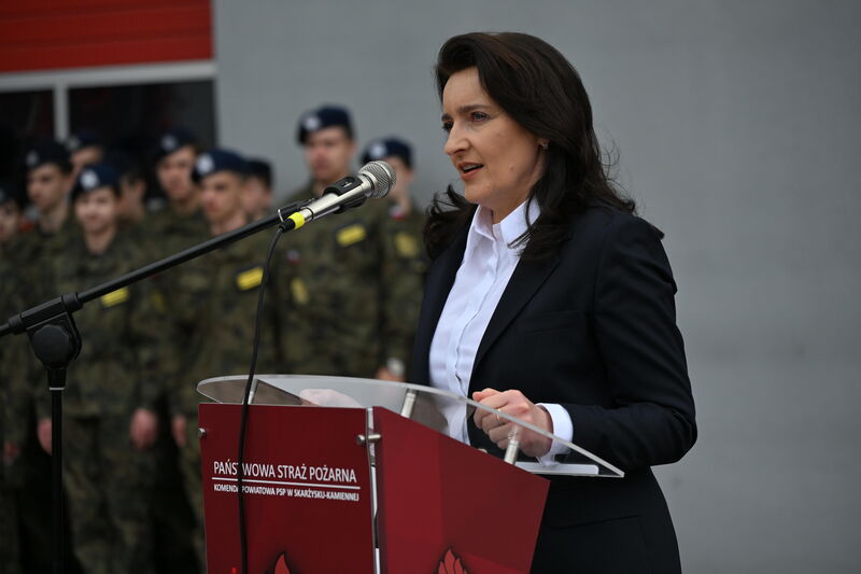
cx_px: 430
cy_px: 287
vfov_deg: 12.4
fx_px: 2630
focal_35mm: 110
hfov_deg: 18.6
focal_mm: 110
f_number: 4
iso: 360
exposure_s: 1/2500
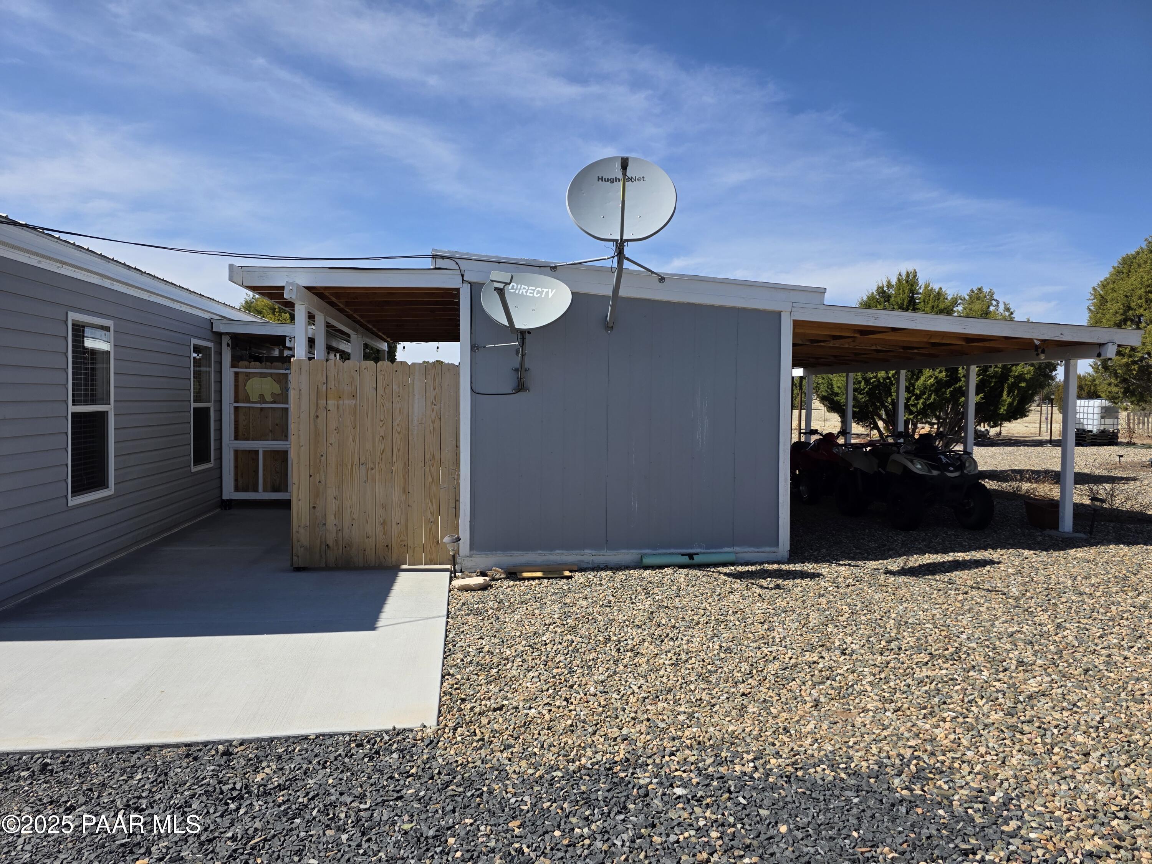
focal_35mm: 23
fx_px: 765
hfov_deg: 73.9
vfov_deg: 58.9
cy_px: 432
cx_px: 576
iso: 80
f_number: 1.7
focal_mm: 6.3
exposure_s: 1/6574
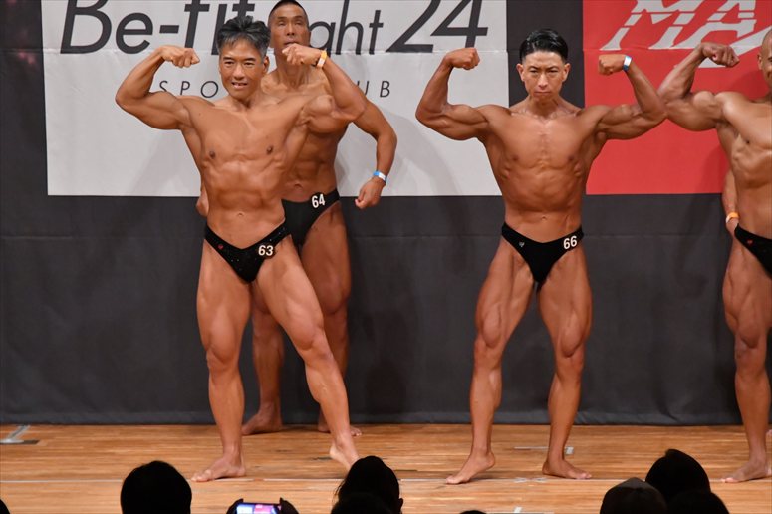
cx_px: 386
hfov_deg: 6.9
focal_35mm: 300
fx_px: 6430
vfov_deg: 4.6
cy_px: 257
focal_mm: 200
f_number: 5.6
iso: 7200
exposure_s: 1/400
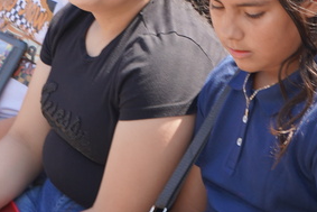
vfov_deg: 5.4
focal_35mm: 250
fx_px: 2202
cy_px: -154
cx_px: 226
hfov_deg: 8.2
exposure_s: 1/160
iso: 160
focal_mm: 69
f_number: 5.6
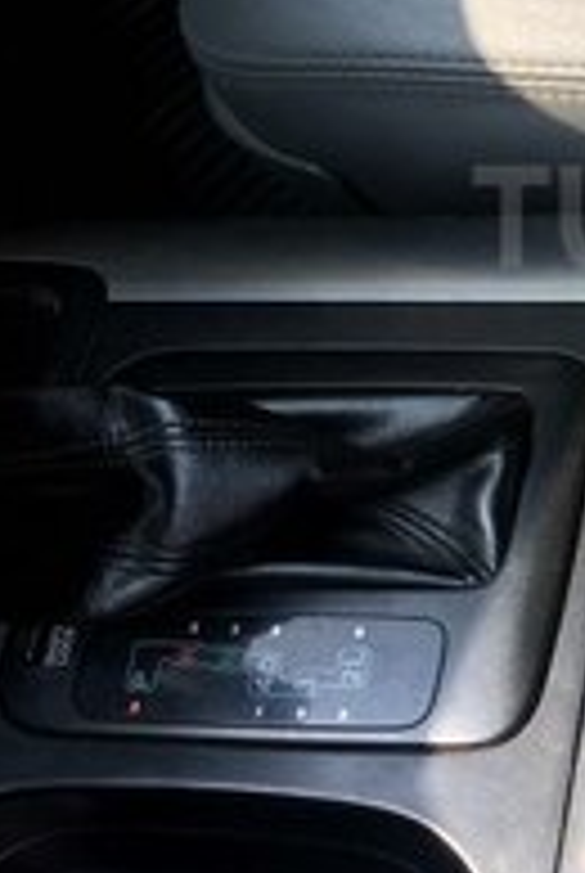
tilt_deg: -53.6
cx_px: 819
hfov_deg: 16.5
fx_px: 1870
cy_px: 216
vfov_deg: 25.9
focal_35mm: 77
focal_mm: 4.15
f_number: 2.2
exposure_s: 1/179
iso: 25
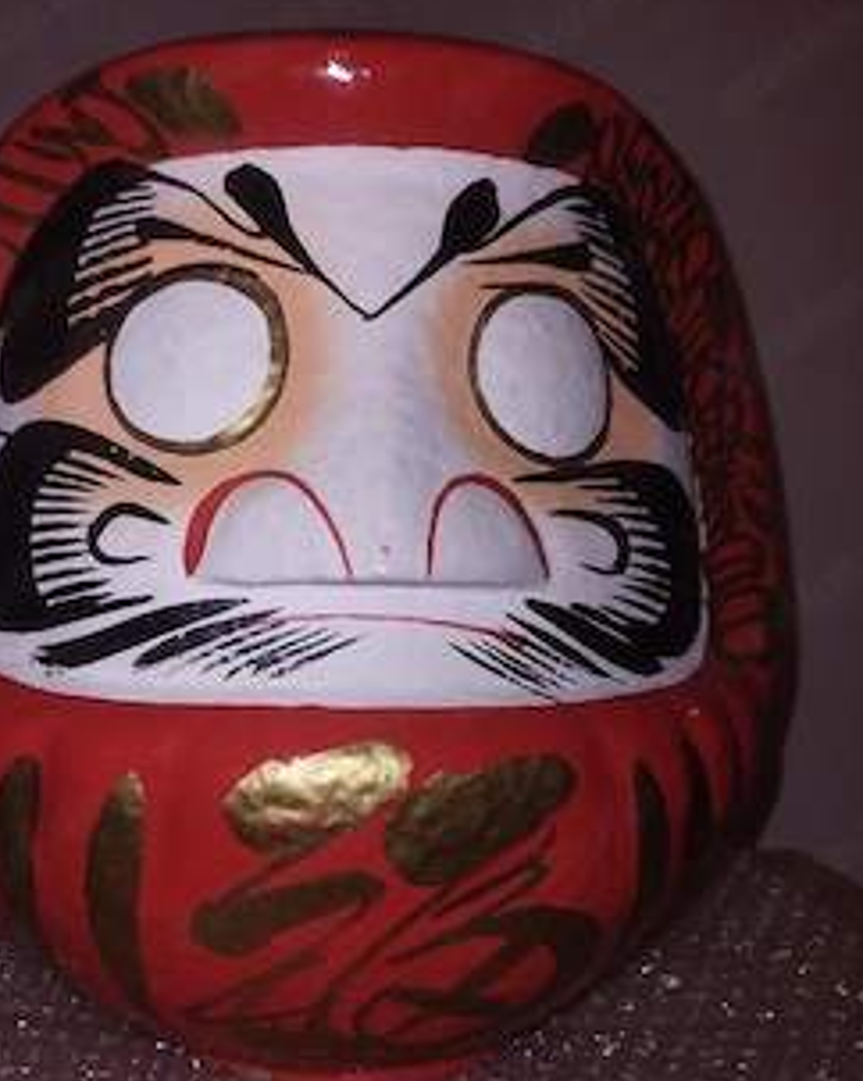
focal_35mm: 36
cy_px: 628
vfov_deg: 50.1
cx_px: 349
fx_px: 1151
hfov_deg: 40.9
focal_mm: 4.27
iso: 188
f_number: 1.8
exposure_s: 1/60.2
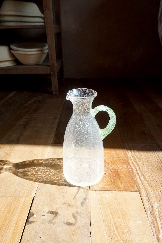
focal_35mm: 26
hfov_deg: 50.4
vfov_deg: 70.4
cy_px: 122
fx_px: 172
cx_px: 81
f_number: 9
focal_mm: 17
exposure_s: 1/800
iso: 2500
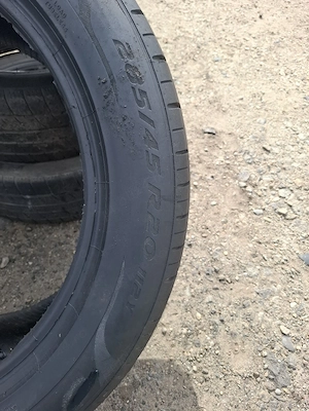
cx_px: 154
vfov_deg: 73.9
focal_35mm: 23
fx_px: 274
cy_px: 206
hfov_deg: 58.9
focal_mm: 5.54
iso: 50
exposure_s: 1/526
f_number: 1.8
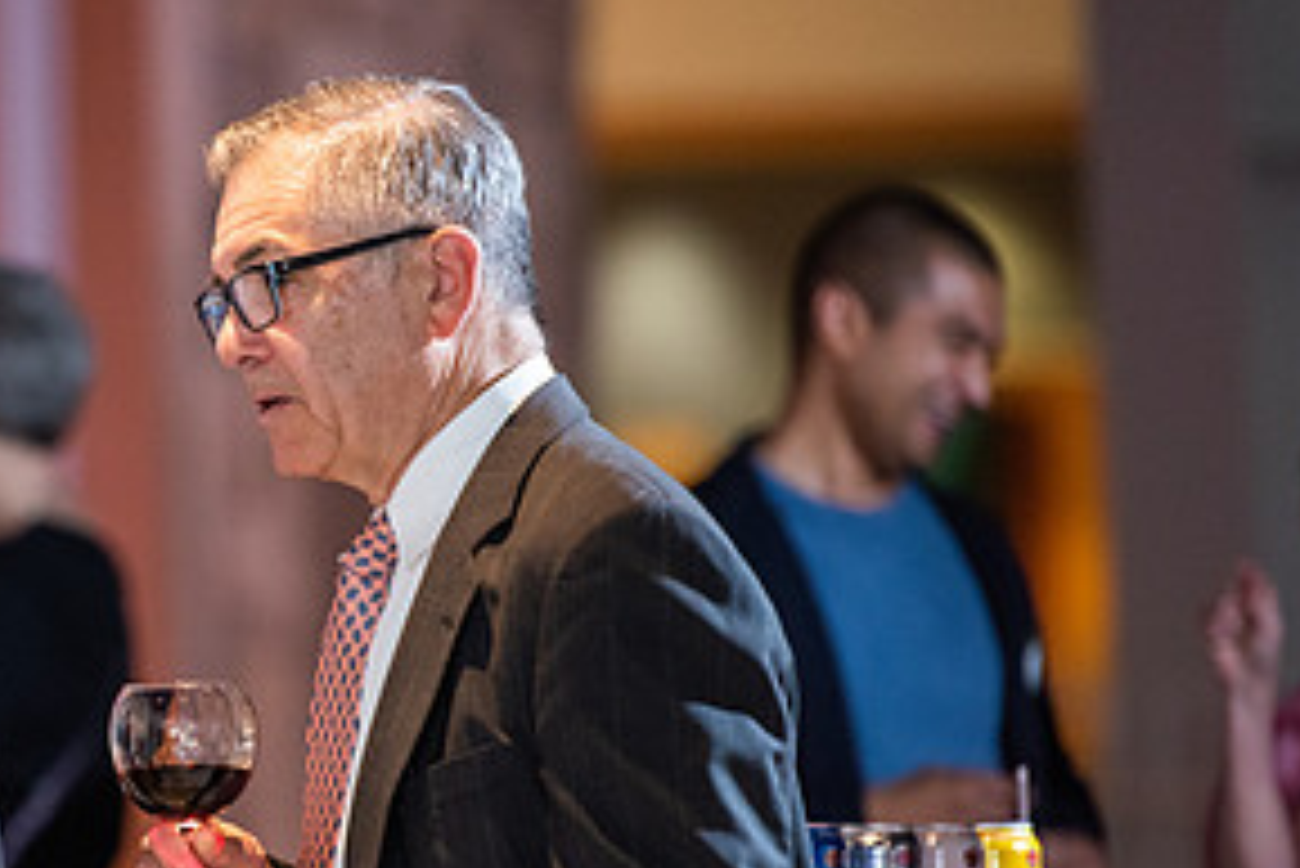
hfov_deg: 5.1
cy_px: 668
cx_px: 27
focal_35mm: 402
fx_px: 14523
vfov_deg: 3.4
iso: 1250
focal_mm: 200
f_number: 2.8
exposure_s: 1/200
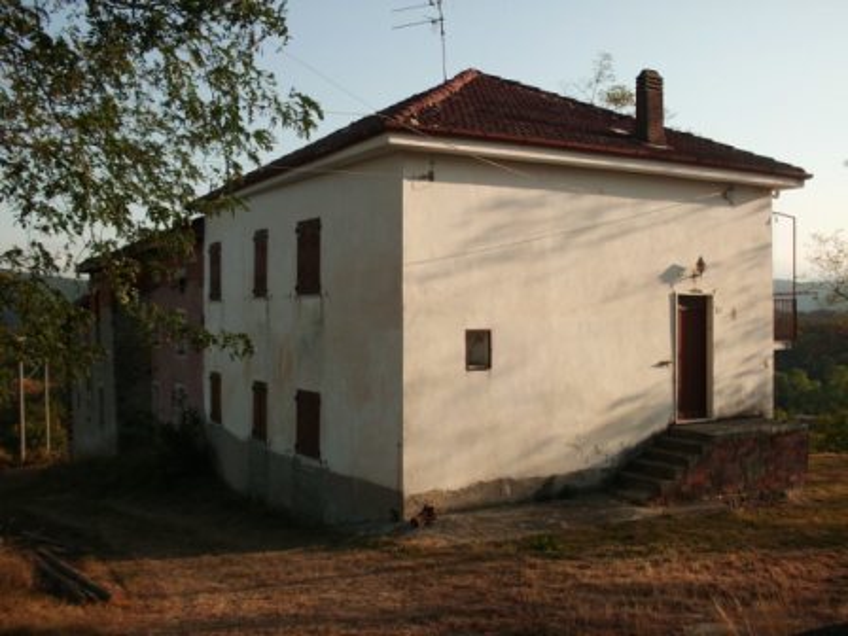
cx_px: 424
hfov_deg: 51.4
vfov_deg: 39.7
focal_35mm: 36
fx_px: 882
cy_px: 318
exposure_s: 1/200
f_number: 7.3
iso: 64
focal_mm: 6.3
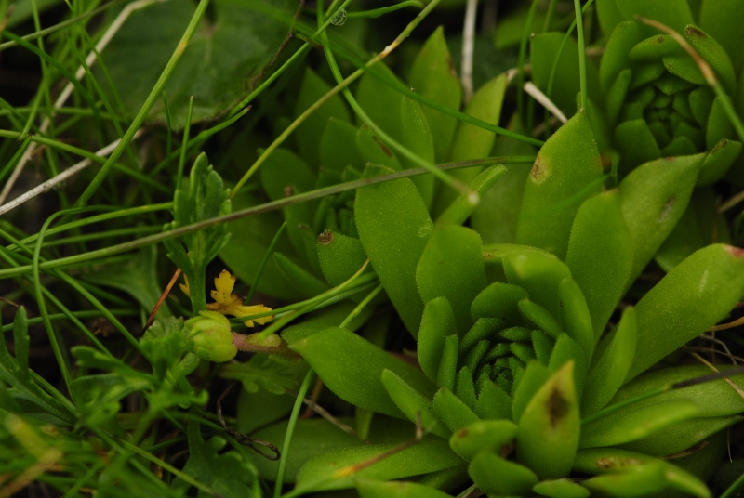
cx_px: 372
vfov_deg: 10.8
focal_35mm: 128
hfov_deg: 16.0
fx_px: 2639
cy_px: 249
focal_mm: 85
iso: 400
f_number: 7.1
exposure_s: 1/160
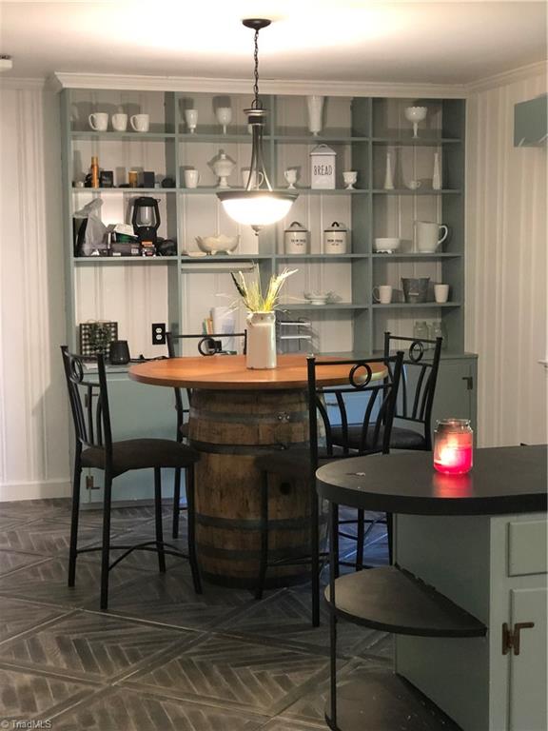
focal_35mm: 57
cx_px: 274
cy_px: 366
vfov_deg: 33.8
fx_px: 1203
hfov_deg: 25.7
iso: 640
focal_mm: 6.6
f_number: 2.8
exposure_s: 1/30
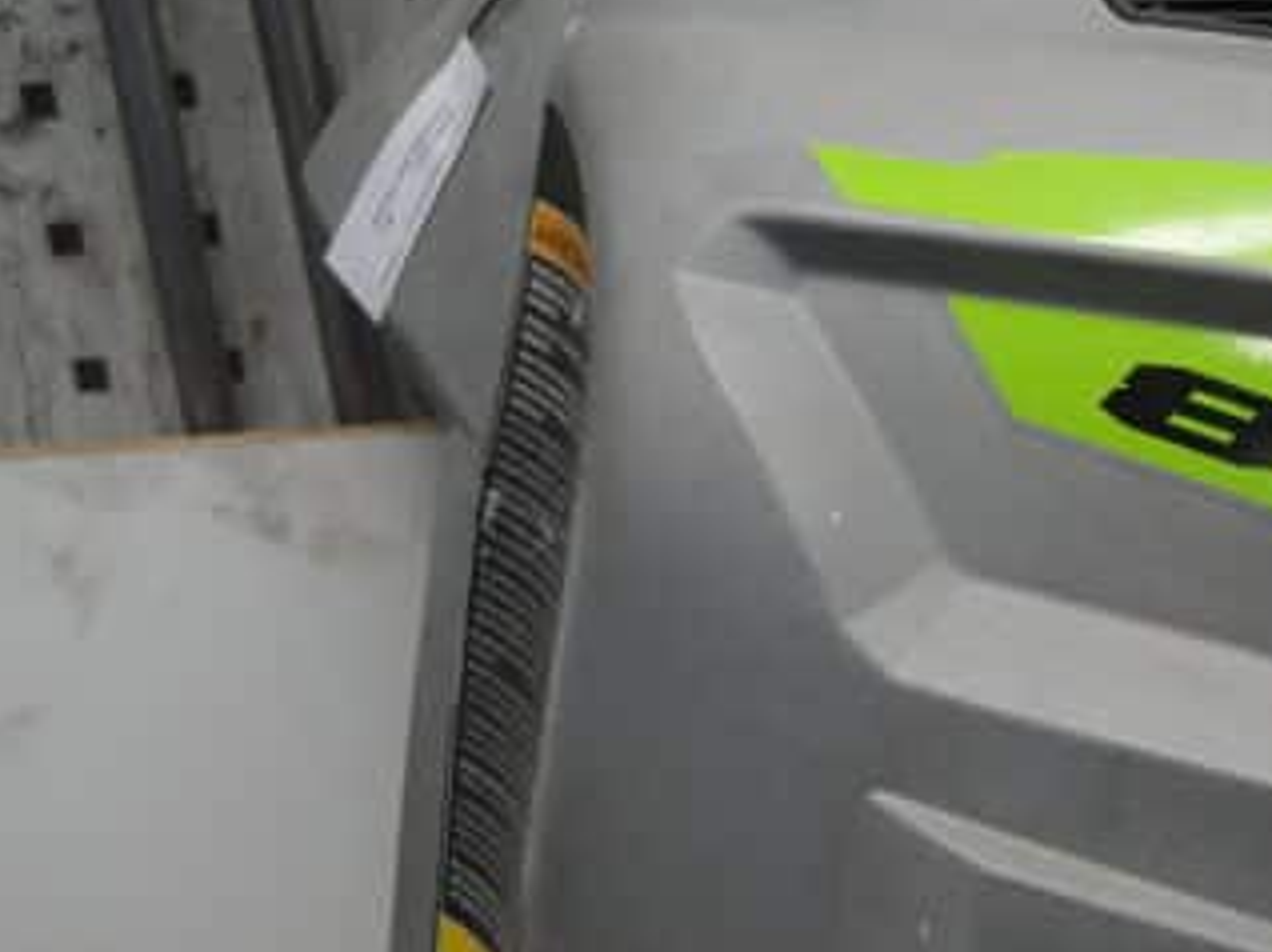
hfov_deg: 19.7
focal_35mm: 93
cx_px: 1588
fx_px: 3415
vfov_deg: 15.5
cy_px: 1014
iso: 160
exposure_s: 1/60
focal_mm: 20
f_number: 5
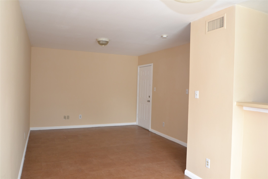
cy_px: 90
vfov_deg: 50.4
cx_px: 134
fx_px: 190
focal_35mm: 26
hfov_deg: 70.4
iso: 400
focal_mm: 17
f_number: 4.5
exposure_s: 1/80
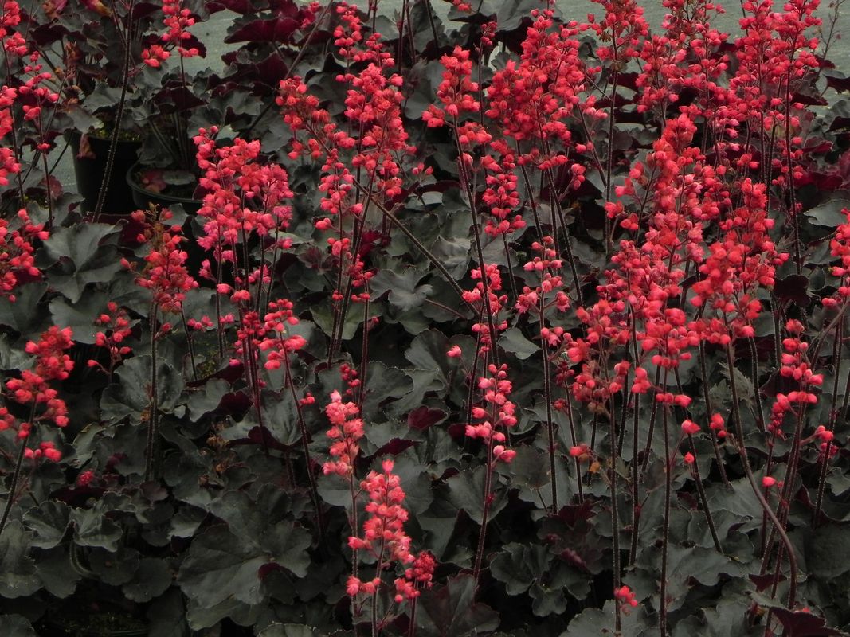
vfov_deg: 11.5
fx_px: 3167
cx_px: 425
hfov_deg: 15.3
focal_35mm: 129
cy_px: 318
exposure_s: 1/80
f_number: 5
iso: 160
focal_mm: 23
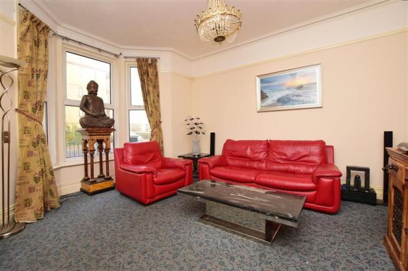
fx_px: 170
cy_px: 136
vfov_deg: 77.3
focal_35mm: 15
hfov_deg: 100.4
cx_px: 204
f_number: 5
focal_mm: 10
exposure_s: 1/25
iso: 200
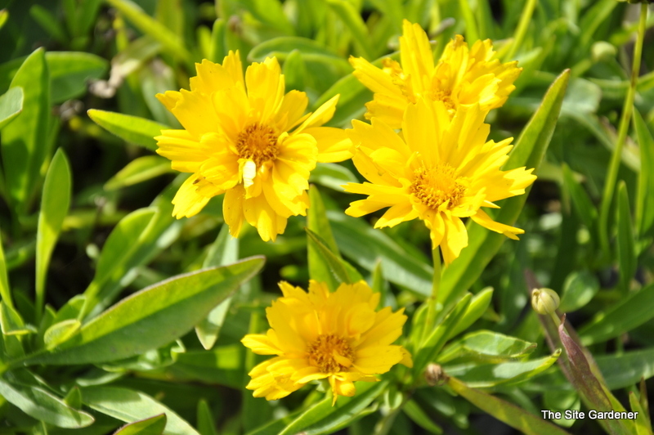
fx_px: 2859
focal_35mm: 158
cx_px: 327
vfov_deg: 8.7
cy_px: 218
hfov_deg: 13.1
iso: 200
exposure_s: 1/250
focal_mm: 105
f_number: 8
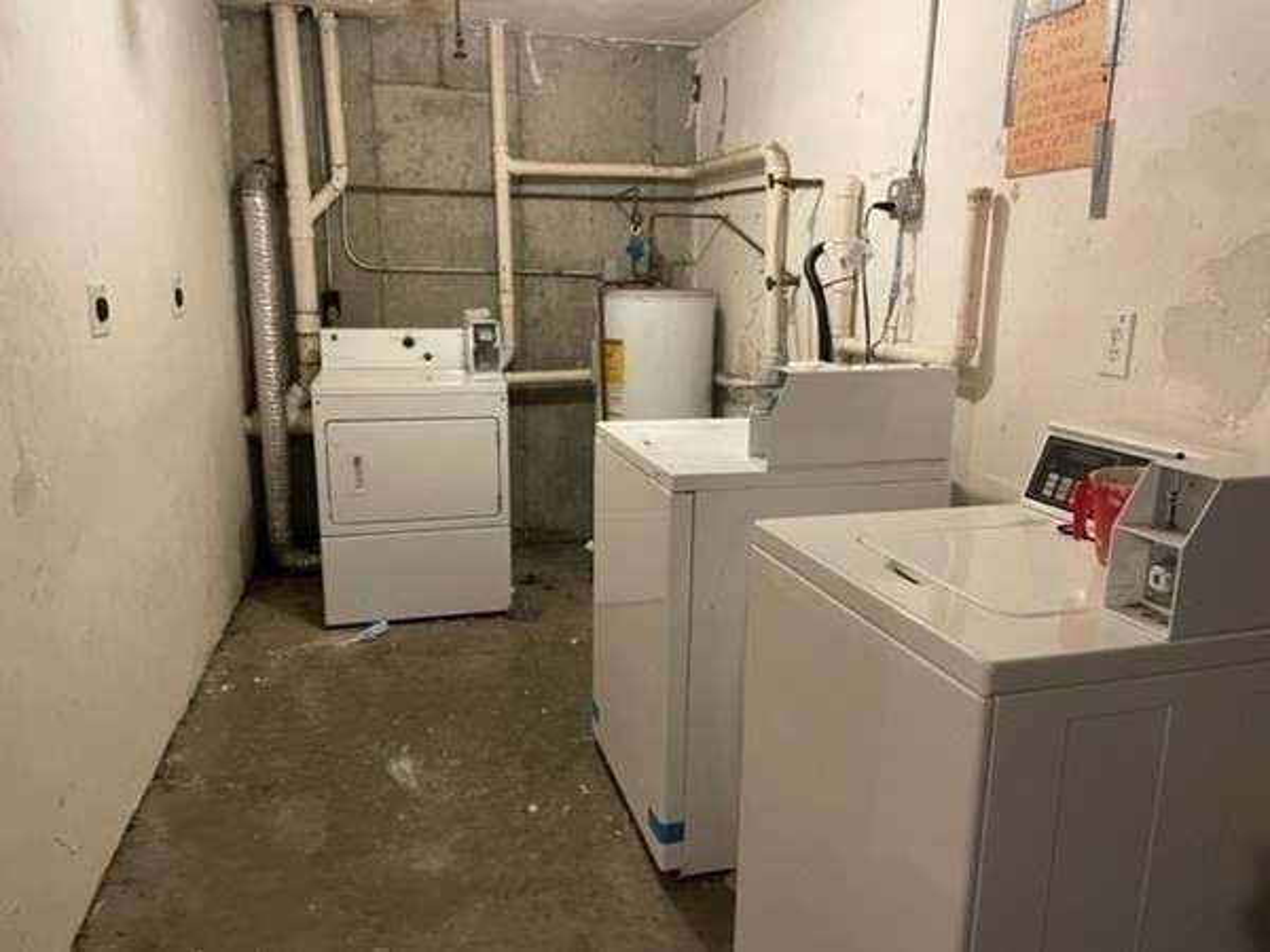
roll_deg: -0.6
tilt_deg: -13.6
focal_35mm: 26
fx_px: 954
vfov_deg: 53.1
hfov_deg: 67.3
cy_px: 476
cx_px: 635
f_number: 1.6
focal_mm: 4.2
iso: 400
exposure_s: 1/40
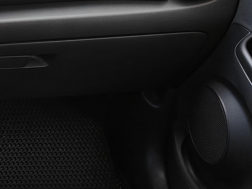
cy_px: 55
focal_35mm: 91
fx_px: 662
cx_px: -152
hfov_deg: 18.5
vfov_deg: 16.2
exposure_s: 1/245
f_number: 1.8
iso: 50
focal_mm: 5.59
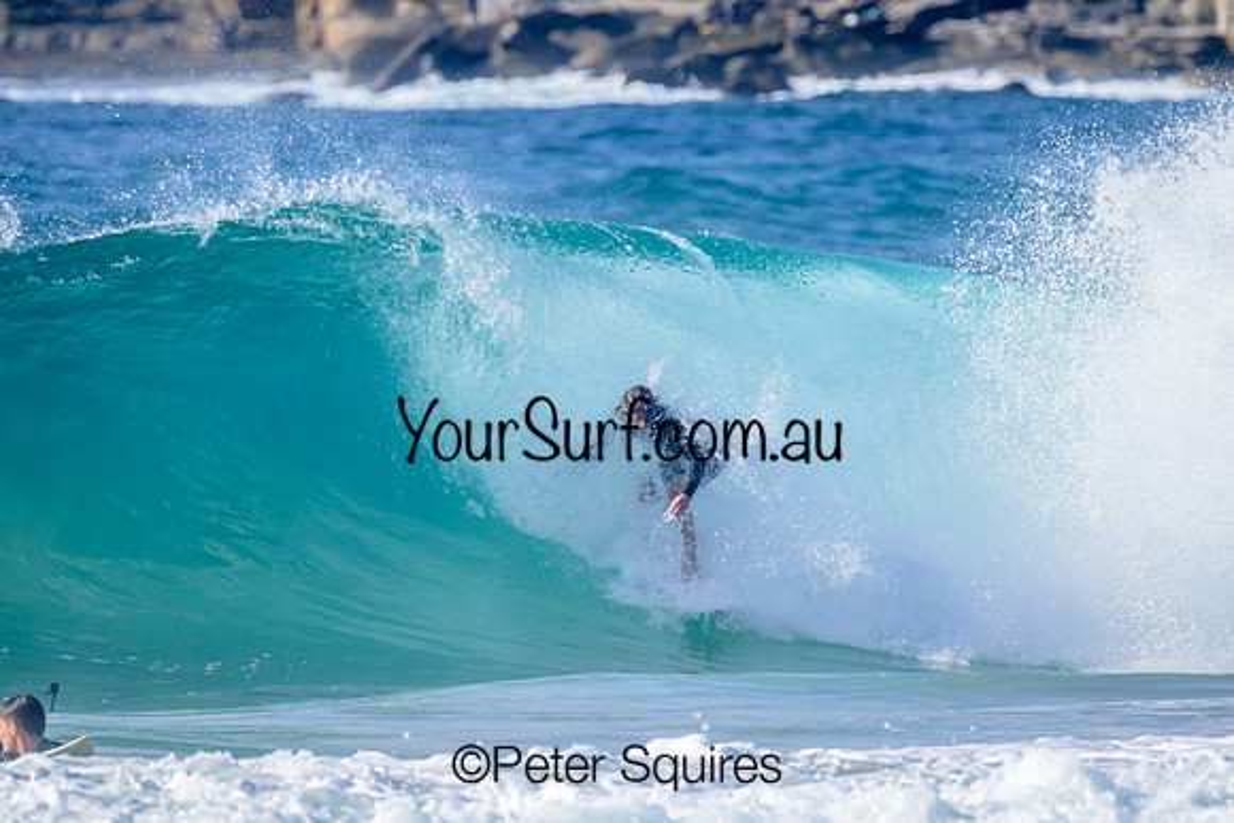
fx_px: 28127
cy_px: 412
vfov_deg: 1.7
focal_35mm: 820
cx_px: 617
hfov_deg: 2.5
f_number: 11
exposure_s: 1/2000
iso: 1000
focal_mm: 800
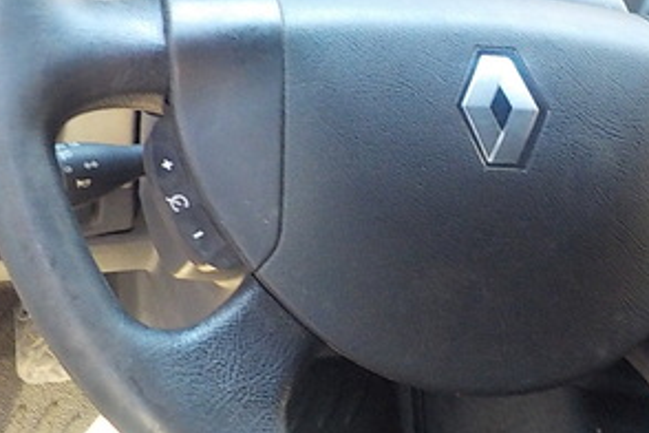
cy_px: 133
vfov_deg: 19.9
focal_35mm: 68
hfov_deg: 29.2
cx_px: 494
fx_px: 1226
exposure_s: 1/13
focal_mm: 4.1
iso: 400
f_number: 3.3
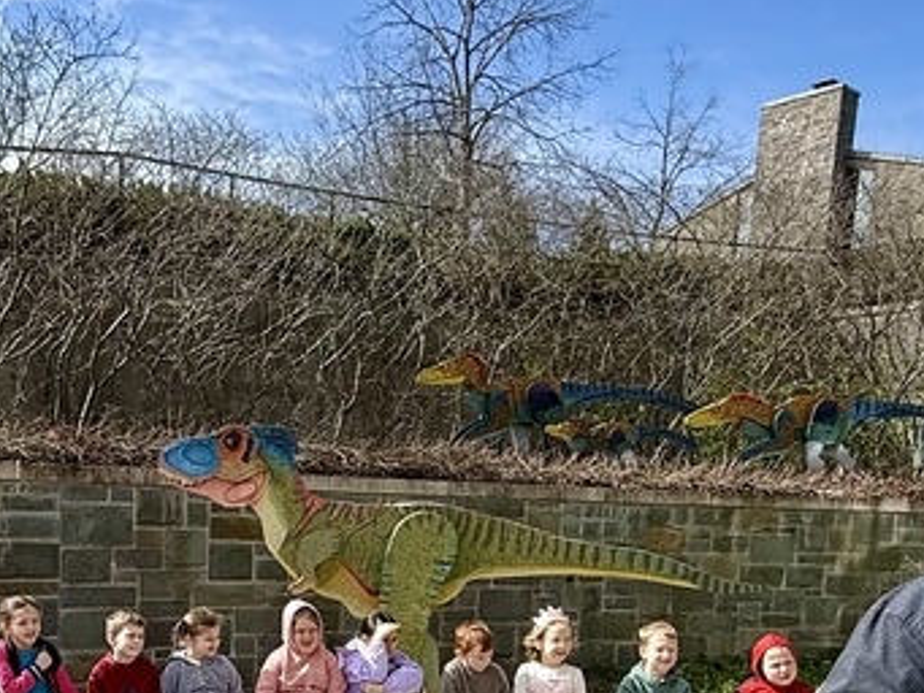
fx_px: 1121
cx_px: 295
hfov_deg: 44.0
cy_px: 671
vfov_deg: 32.0
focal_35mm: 42
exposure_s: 1/1050
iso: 50
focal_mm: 2.22
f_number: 2.2
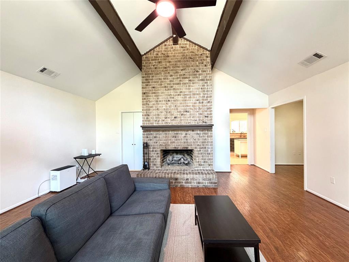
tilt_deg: -0.2
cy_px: 131
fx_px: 141
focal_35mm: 14
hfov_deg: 102.1
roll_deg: +1.1
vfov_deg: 85.7
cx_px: 174
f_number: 2.2
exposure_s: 1/60
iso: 320
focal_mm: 2.22
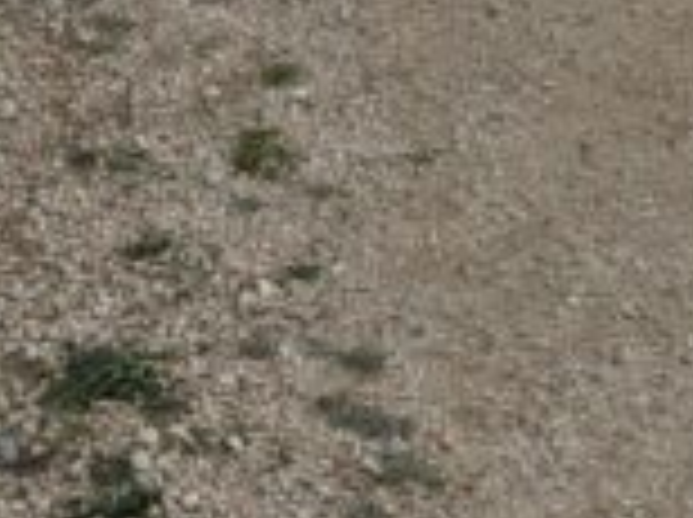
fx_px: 3598
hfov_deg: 11.0
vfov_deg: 7.5
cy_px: -869
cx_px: 328
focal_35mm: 180
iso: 62
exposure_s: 1/3891
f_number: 1.73
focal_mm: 4.38
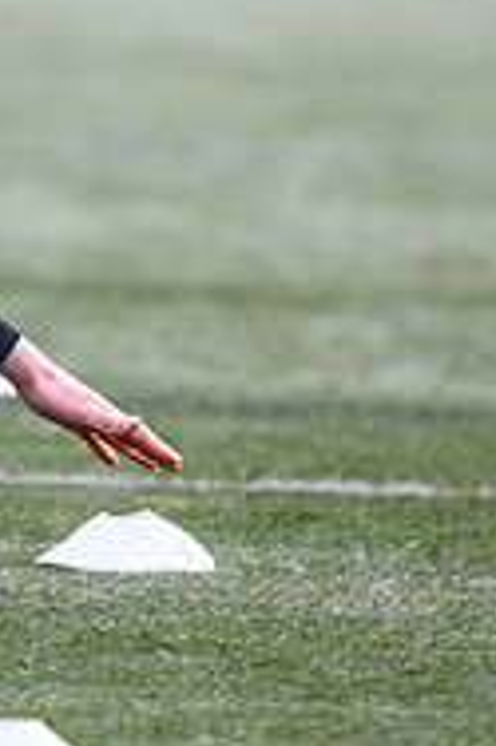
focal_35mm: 1426
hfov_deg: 1.0
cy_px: 32
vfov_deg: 1.4
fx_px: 29523
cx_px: -460
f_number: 3.2
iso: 500
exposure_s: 1/2000
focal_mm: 400
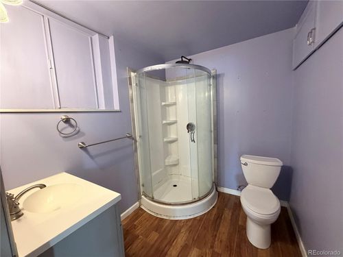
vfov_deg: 85.7
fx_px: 139
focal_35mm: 14
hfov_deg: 102.1
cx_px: 172
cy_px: 128
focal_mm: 2.22
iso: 500
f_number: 2.2
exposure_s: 1/60
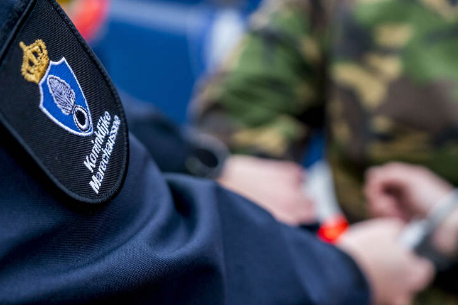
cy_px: 171
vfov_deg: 22.6
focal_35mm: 60
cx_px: 229
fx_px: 763
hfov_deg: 33.4
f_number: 2.8
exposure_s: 1/200
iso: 1600
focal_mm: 35
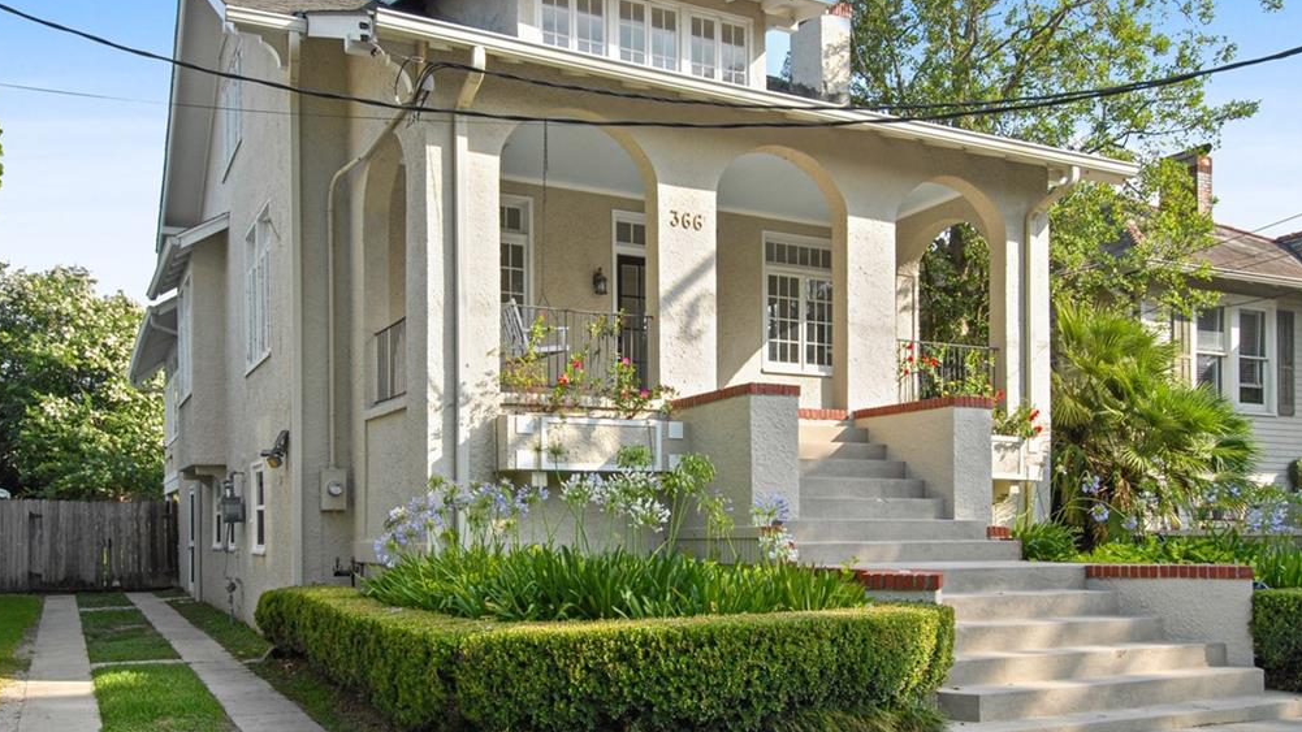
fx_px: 1054
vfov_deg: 38.3
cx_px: 652
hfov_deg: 63.4
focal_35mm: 31
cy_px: 343
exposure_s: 1/100
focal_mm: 19
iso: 200
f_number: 11
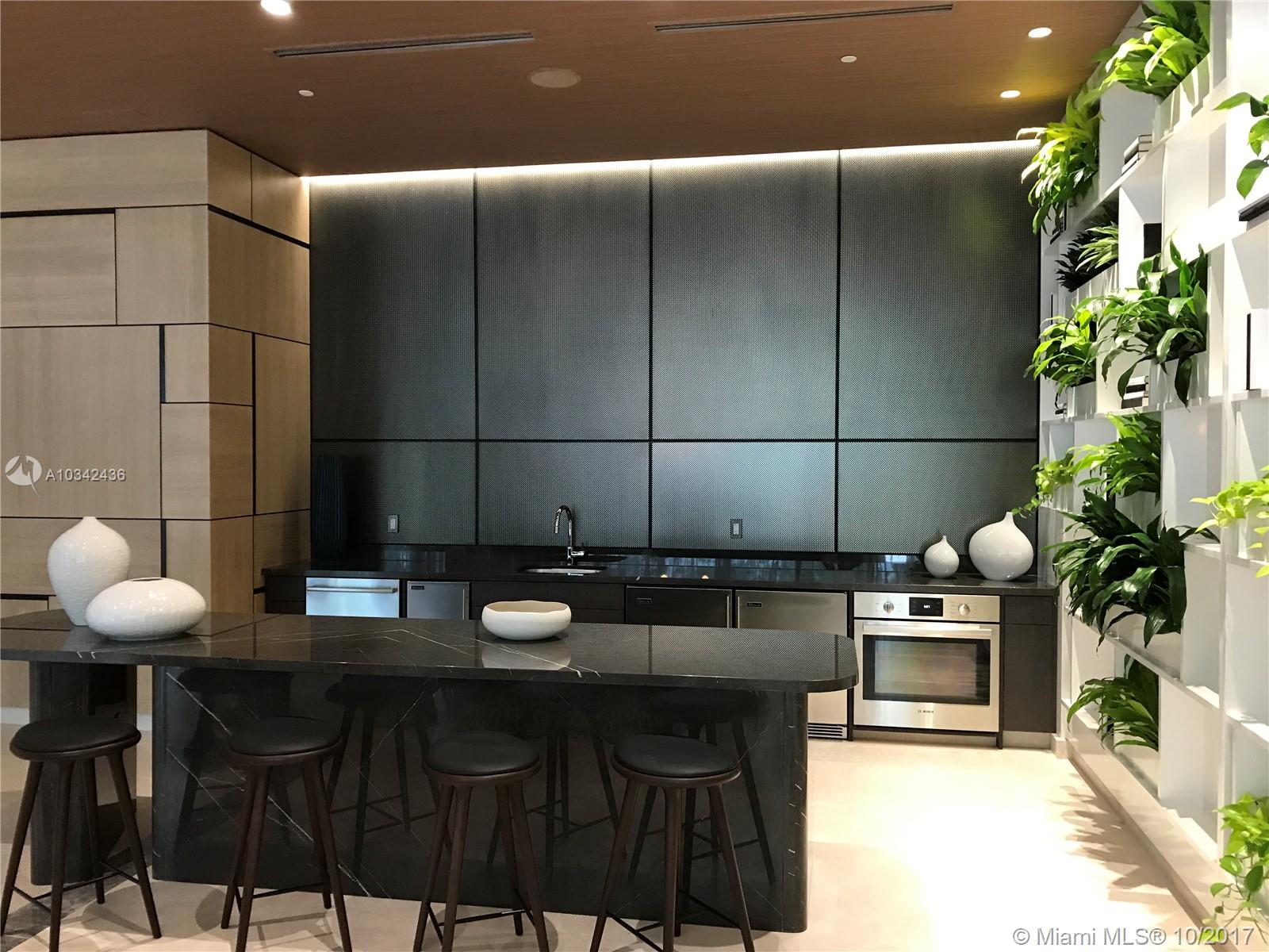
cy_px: 476
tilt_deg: -1.7
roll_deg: +0.4
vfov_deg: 49.7
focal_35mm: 28
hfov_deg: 63.4
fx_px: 1026
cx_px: 634
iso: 50
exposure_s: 1/15
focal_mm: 3.99
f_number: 1.8
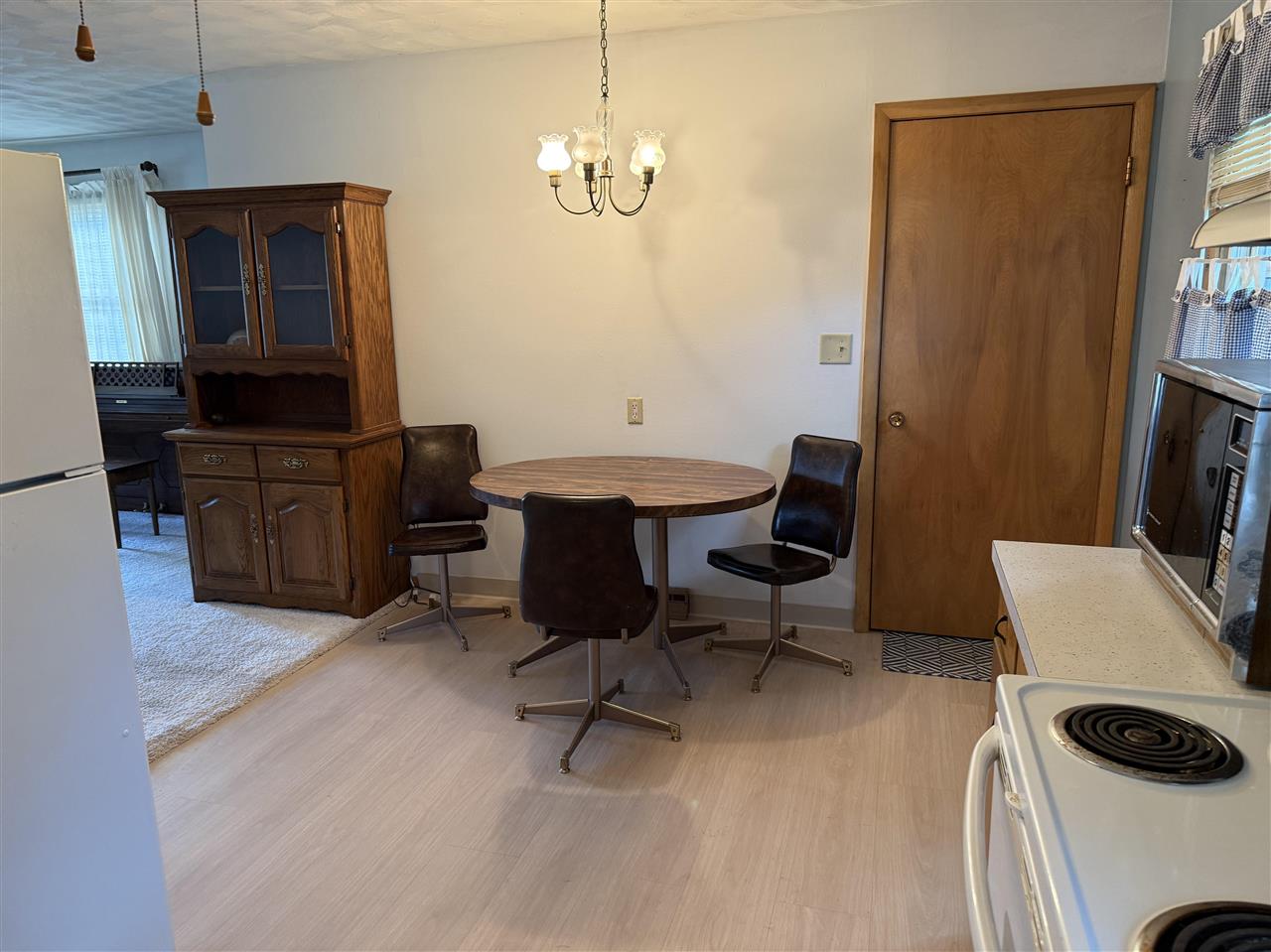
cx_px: 636
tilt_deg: -10.9
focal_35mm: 24
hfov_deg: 71.6
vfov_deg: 56.8
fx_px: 881
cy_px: 476
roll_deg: +1.2
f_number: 1.78
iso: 200
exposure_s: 1/60
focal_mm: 6.76
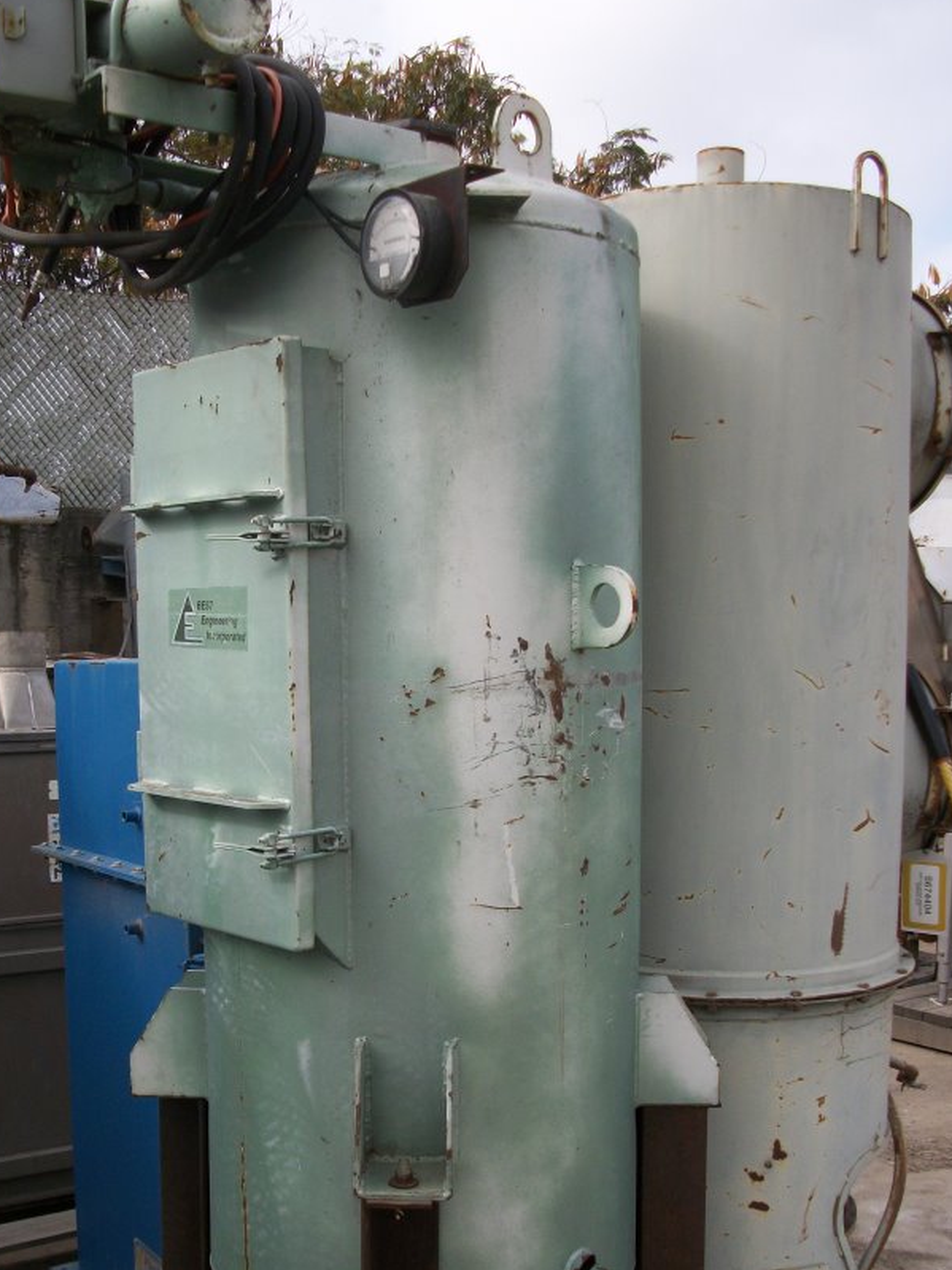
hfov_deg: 35.0
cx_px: 386
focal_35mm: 41
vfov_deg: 45.5
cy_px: 766
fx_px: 1504
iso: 80
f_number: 2.9
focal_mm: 5.7
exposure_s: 1/800
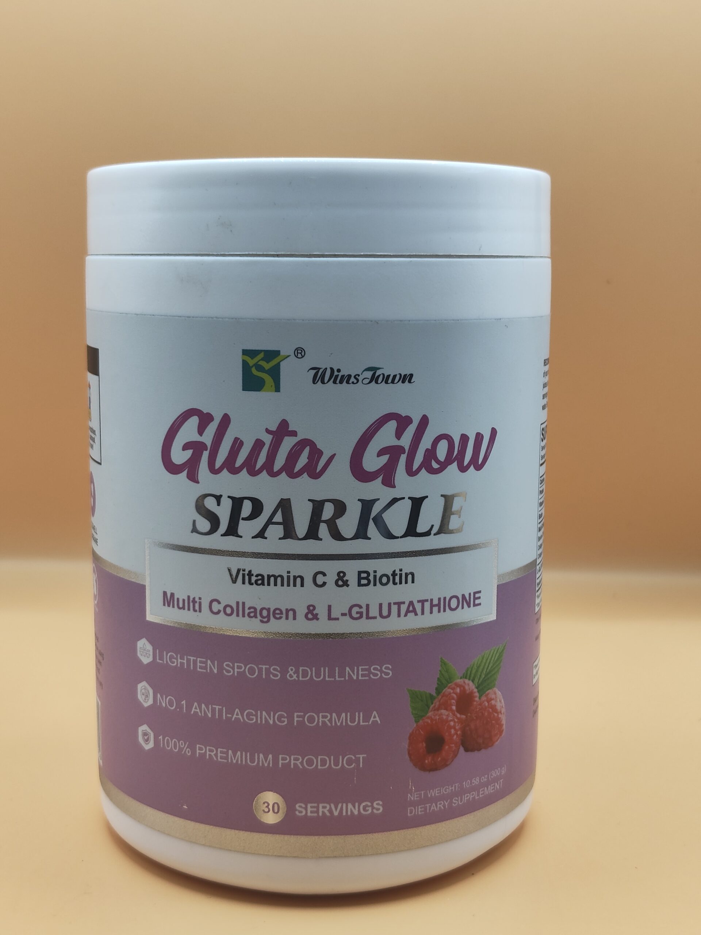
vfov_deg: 38.2
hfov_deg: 29.1
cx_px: 350
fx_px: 1350
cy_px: 468
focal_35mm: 50
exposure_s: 1/100
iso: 256
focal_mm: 5.56
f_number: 1.88
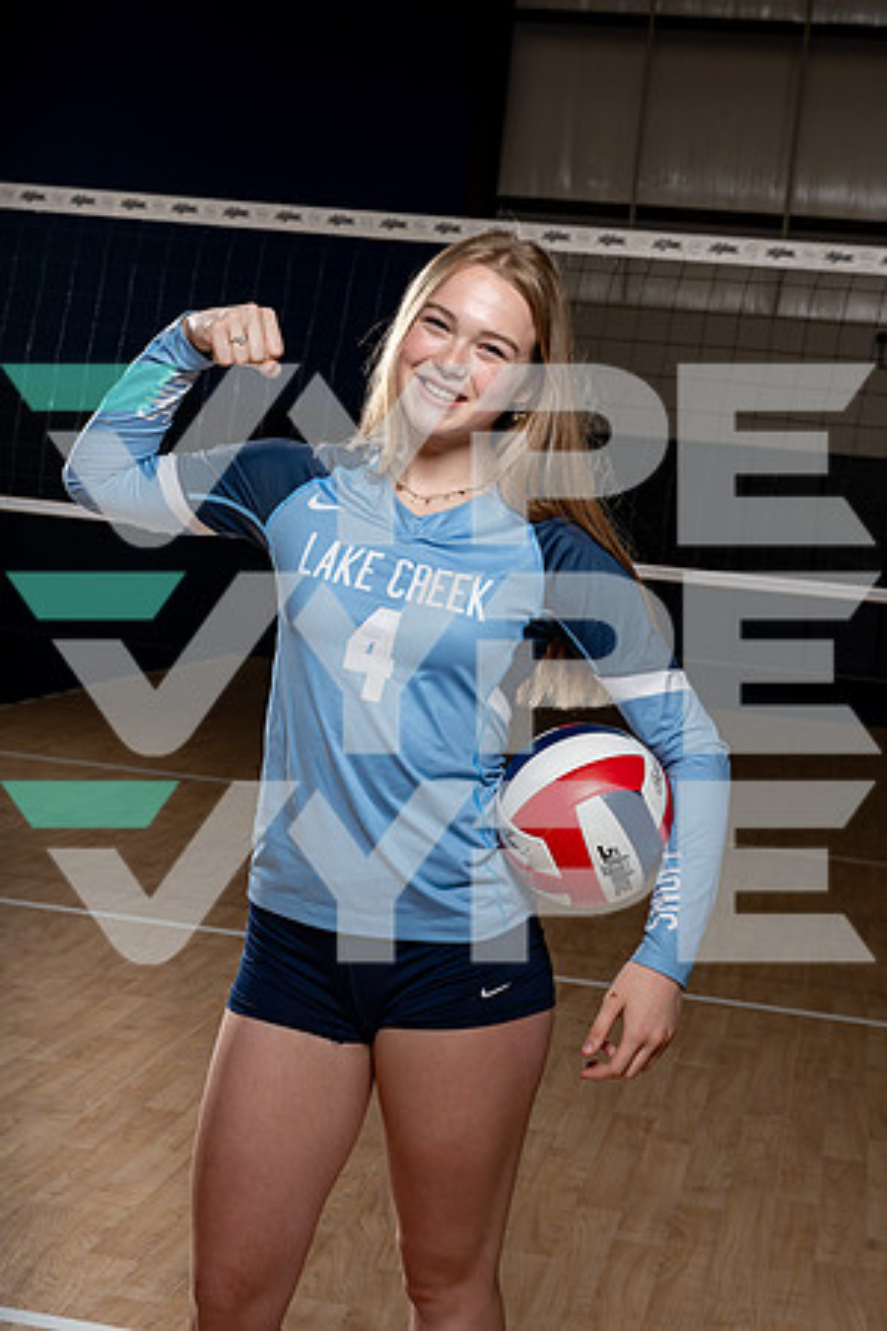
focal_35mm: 56
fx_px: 2070
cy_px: 666
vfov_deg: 35.6
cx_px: 444
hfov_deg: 24.2
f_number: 8
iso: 100
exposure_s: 1/250
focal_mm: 56
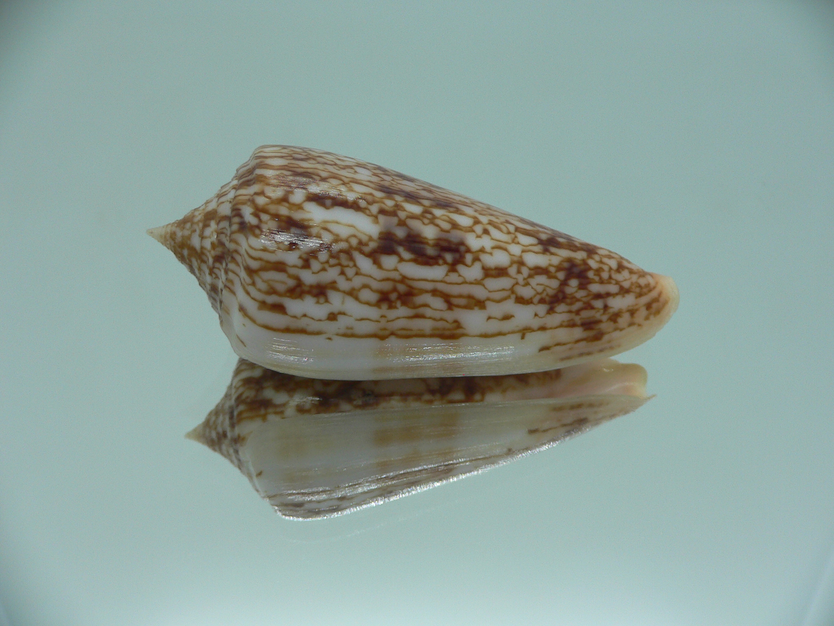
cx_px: 417
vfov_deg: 40.7
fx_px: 843
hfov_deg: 52.6
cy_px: 313
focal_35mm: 35
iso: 80
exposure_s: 1/60
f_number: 2.8
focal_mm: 4.6
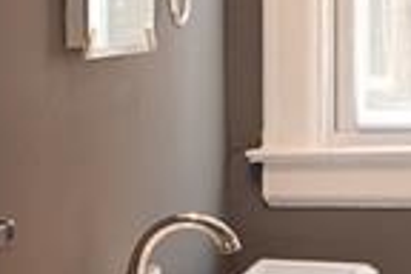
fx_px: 1952
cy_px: 271
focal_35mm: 171
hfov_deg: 11.9
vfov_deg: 8.0
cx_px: 17
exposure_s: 1/30
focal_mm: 8.8
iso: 200
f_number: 2.4
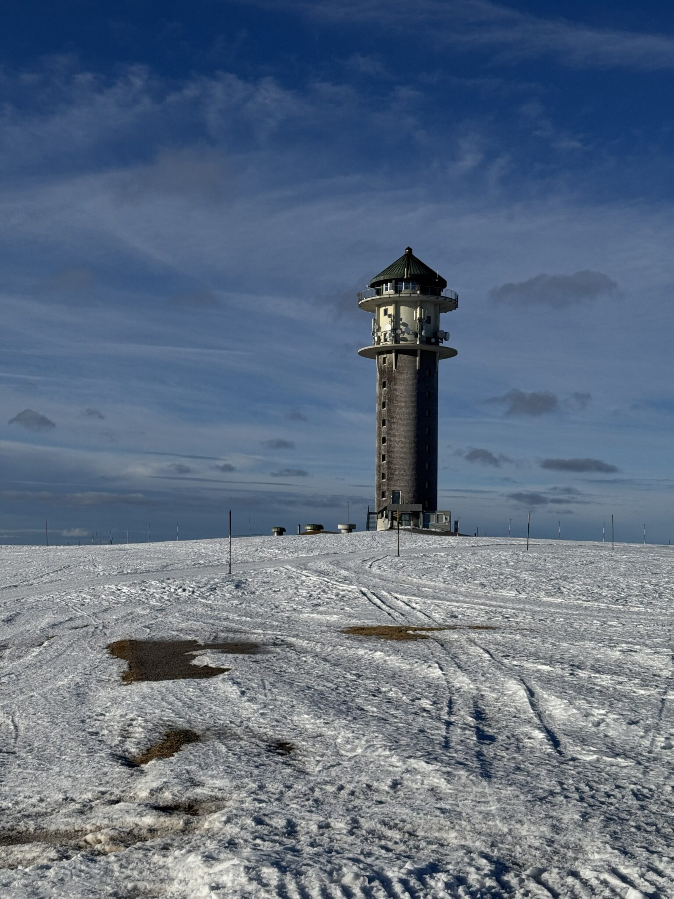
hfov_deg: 30.3
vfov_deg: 39.7
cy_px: 450
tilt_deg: +3.9
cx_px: 337
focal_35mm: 48
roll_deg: -1.6
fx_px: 1246
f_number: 1.78
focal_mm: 6.76
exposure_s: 1/9009
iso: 64
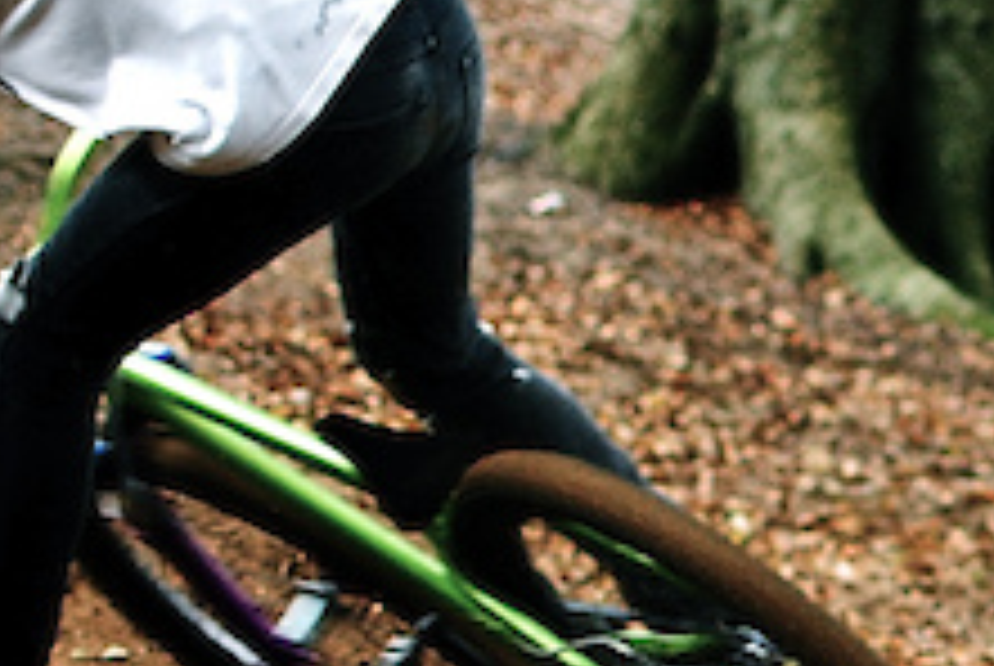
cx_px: 1507
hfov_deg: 8.3
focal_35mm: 243
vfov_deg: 5.6
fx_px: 6727
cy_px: 794
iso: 400
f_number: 1.8
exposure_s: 1/200
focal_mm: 35
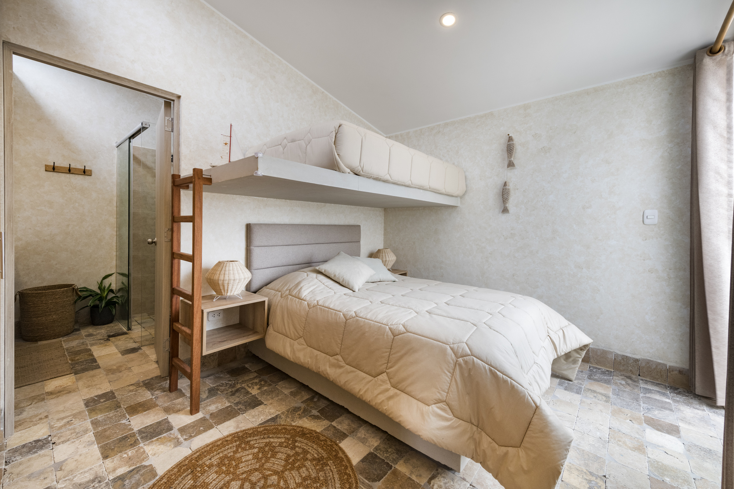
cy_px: 244
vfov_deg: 81.2
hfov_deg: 104.3
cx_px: 367
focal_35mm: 14
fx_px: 285
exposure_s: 1/30
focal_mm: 14
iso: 400
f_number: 11
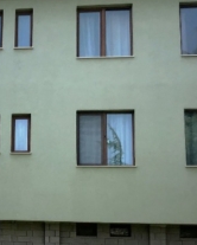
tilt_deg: +10.1
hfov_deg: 18.9
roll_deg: -2.6
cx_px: -37
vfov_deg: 24.5
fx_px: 560
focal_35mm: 77
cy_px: 173
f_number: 1.8
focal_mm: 3.99
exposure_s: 1/785
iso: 20
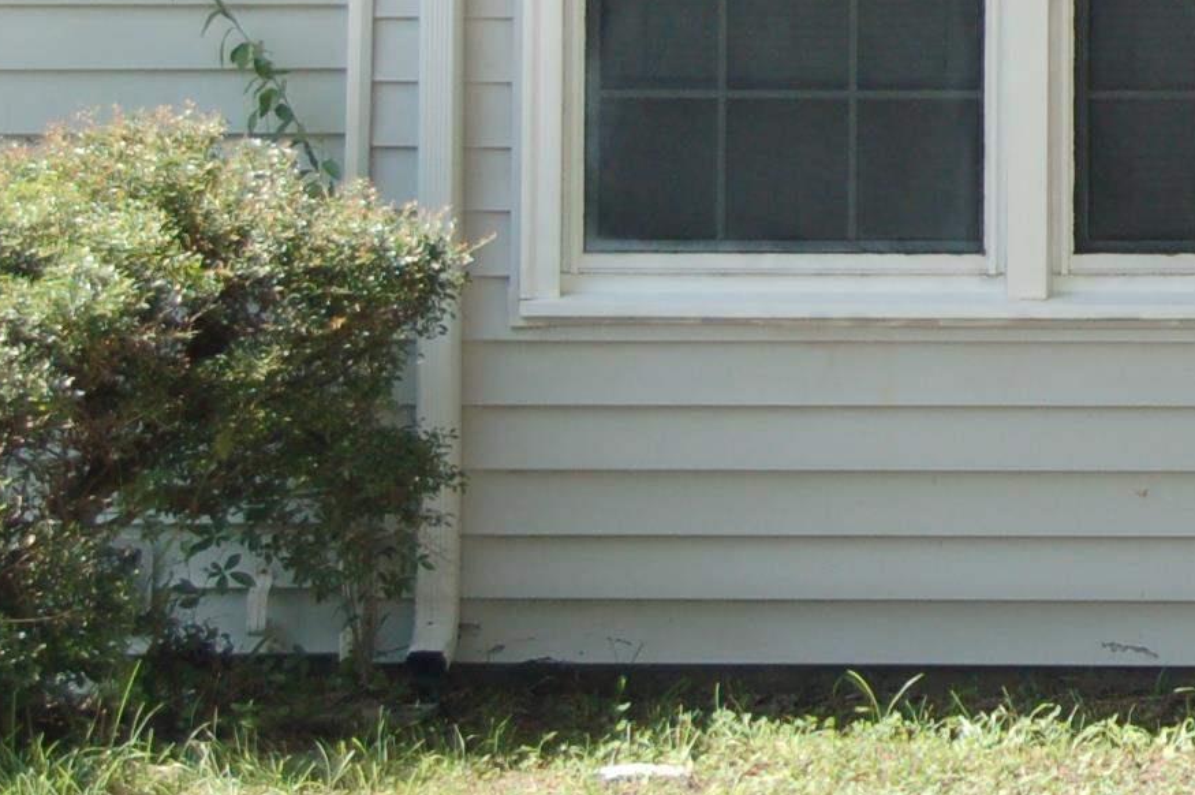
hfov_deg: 10.1
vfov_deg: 6.9
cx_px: 1860
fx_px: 6501
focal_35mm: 196
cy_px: -366
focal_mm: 38
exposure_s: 1/500
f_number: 5
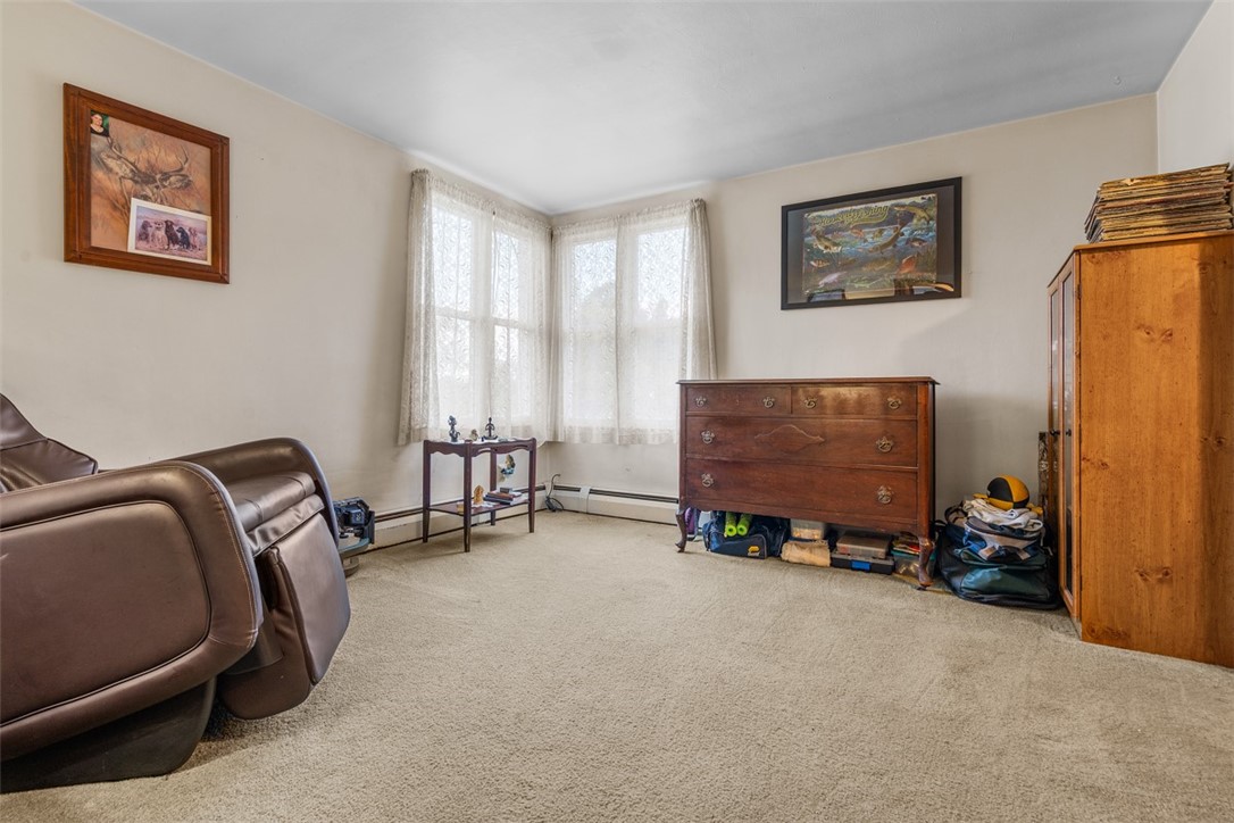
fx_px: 548
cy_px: 412
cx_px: 617
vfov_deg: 73.7
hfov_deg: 96.7
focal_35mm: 16
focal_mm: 16
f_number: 8
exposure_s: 1/1.67
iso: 400
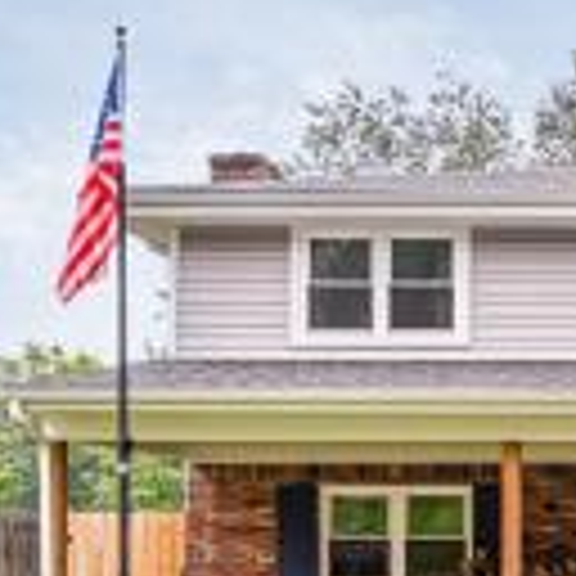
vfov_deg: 25.9
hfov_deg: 23.9
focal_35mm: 64
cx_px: 722
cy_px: 508
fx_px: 1214
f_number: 8
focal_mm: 21.5
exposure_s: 1/100
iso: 100
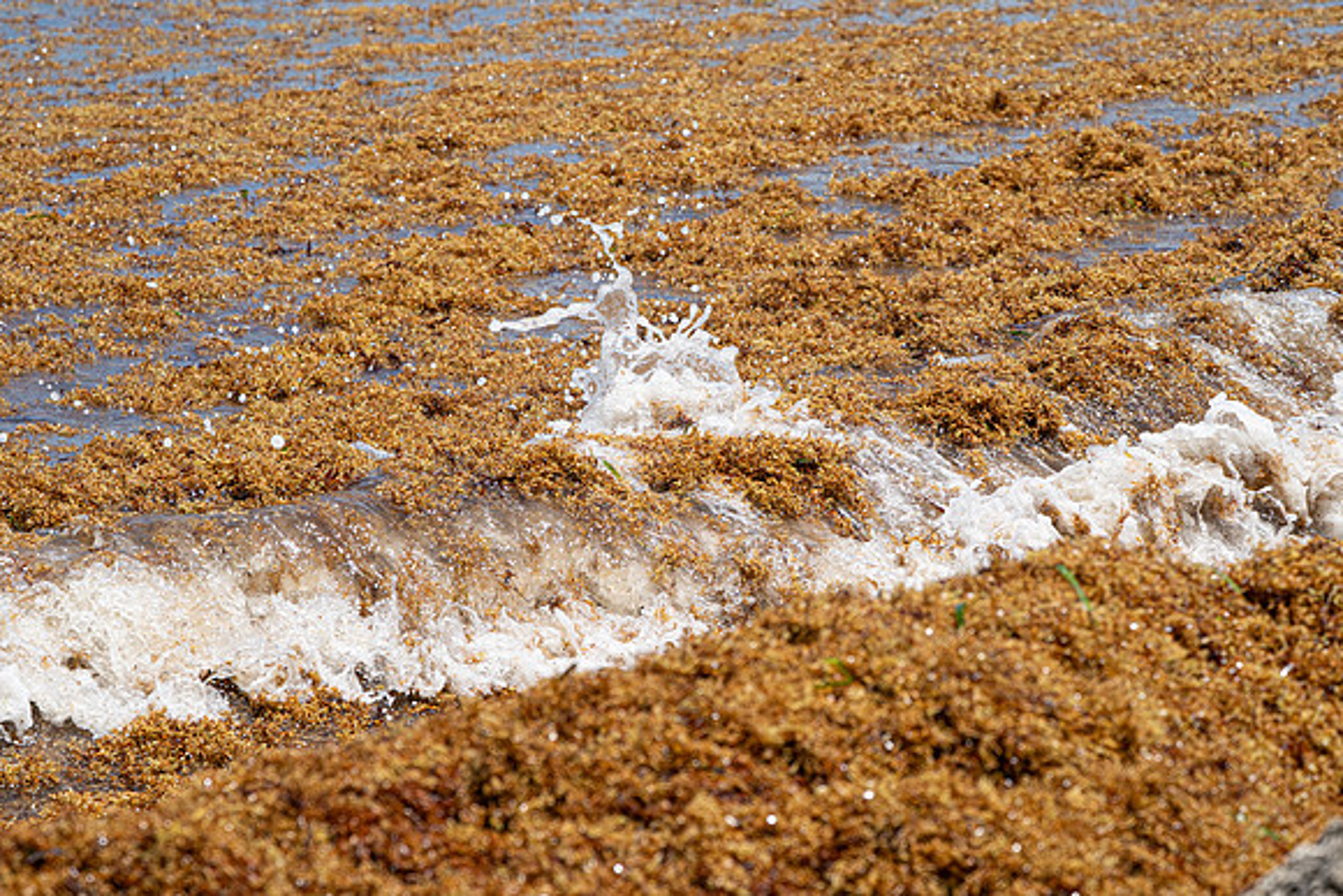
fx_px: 7910
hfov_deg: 9.7
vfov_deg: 6.5
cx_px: 672
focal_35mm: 212
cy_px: 448
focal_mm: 212
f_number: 10
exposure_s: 1/1250
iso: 640
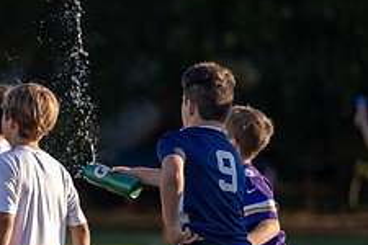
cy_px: 192
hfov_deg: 3.1
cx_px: -113
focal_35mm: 665
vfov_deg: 2.1
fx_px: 6797
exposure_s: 1/800
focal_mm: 200
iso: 100
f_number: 2.8
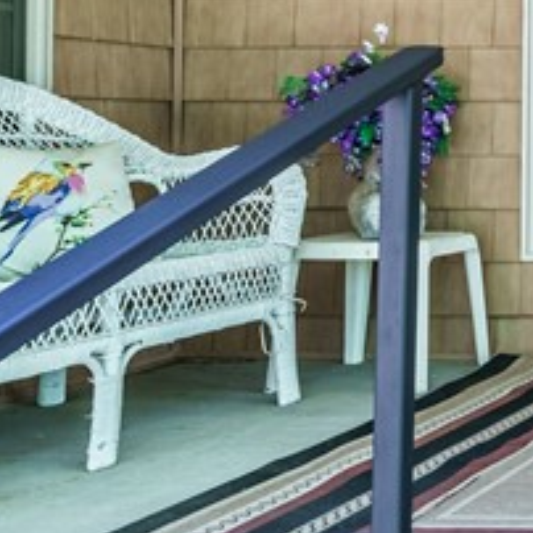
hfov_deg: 17.2
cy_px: 210
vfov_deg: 26.8
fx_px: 1115
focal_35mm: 64
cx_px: 1128
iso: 200
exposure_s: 1/640
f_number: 8
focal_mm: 14
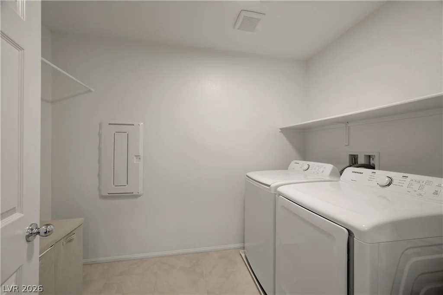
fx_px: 172
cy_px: 148
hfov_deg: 104.3
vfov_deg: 81.1
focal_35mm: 14
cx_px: 222
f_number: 8
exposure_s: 1/13
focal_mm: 14
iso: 800
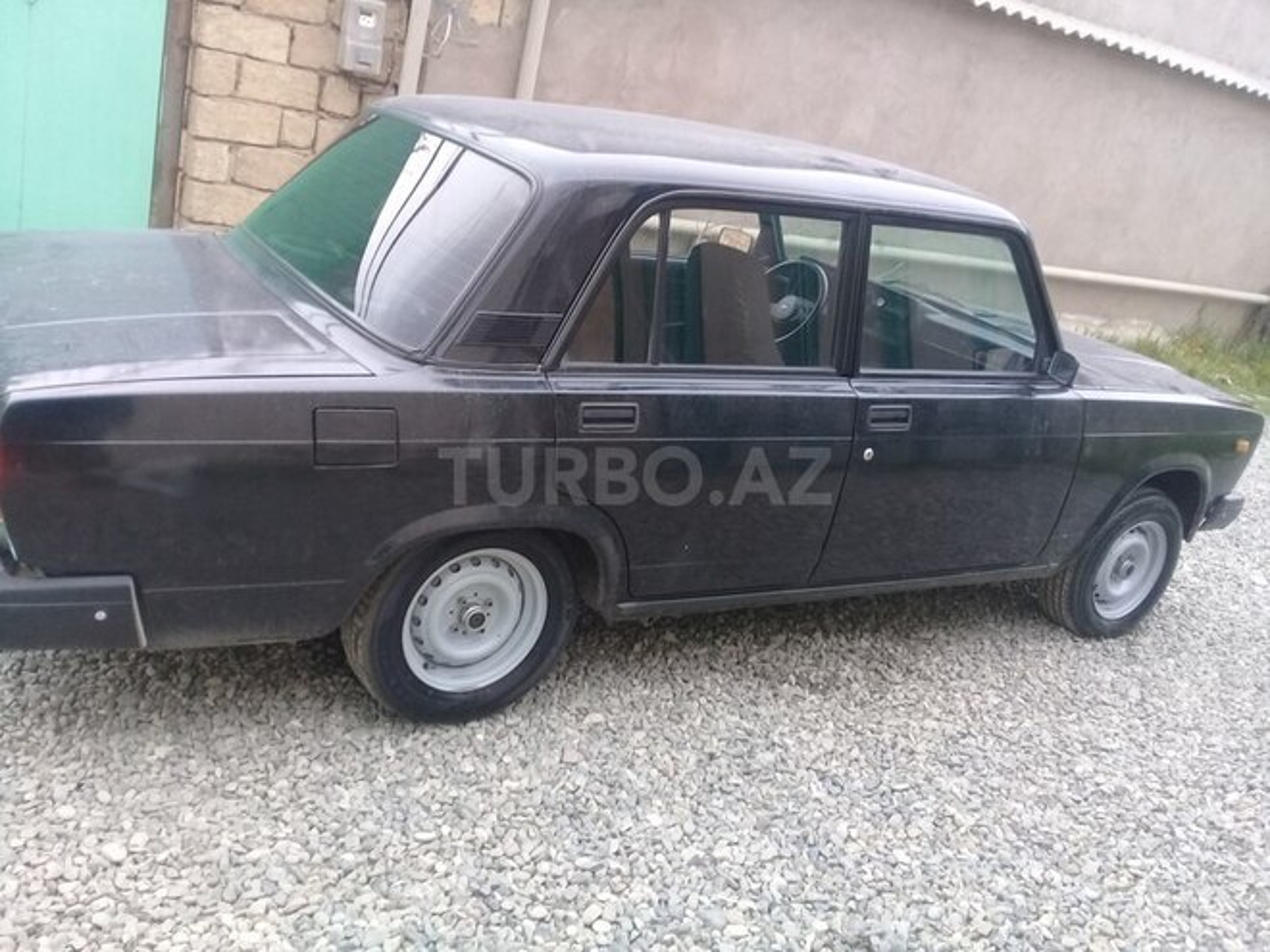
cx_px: 635
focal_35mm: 31
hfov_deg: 58.4
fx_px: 1137
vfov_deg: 45.4
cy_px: 476
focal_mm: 3.3
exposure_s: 1/50
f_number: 2.2
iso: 64
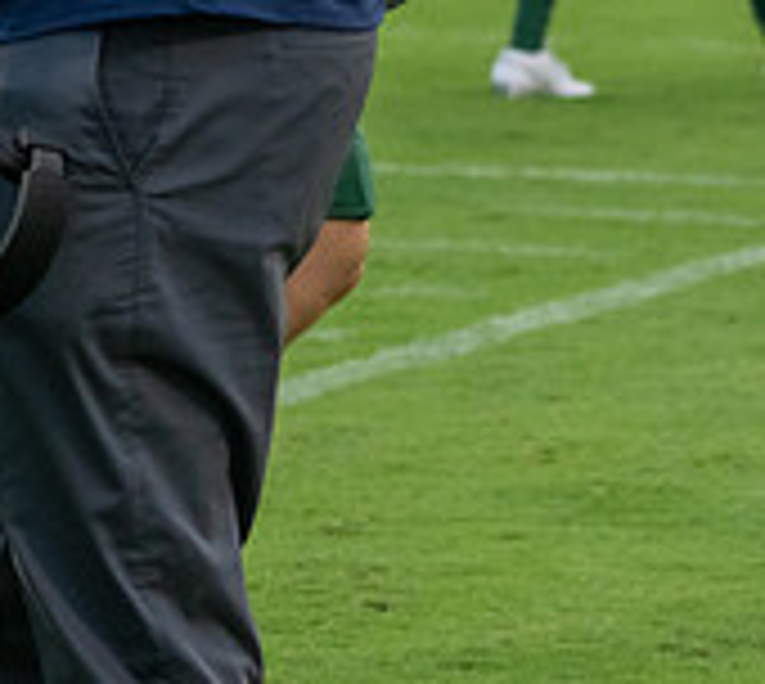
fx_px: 8941
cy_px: -238
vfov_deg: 4.4
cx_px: -209
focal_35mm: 377
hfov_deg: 4.9
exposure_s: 1/1250
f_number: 5.6
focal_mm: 100
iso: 2500
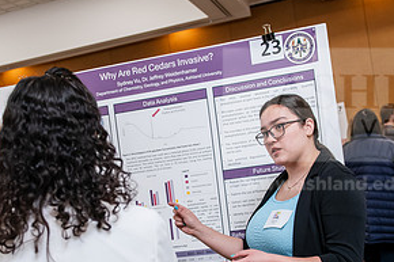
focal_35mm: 62
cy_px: 212
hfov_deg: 32.4
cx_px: 182
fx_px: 678
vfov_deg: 21.6
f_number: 3.5
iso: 1250
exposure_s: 1/160
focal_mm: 31
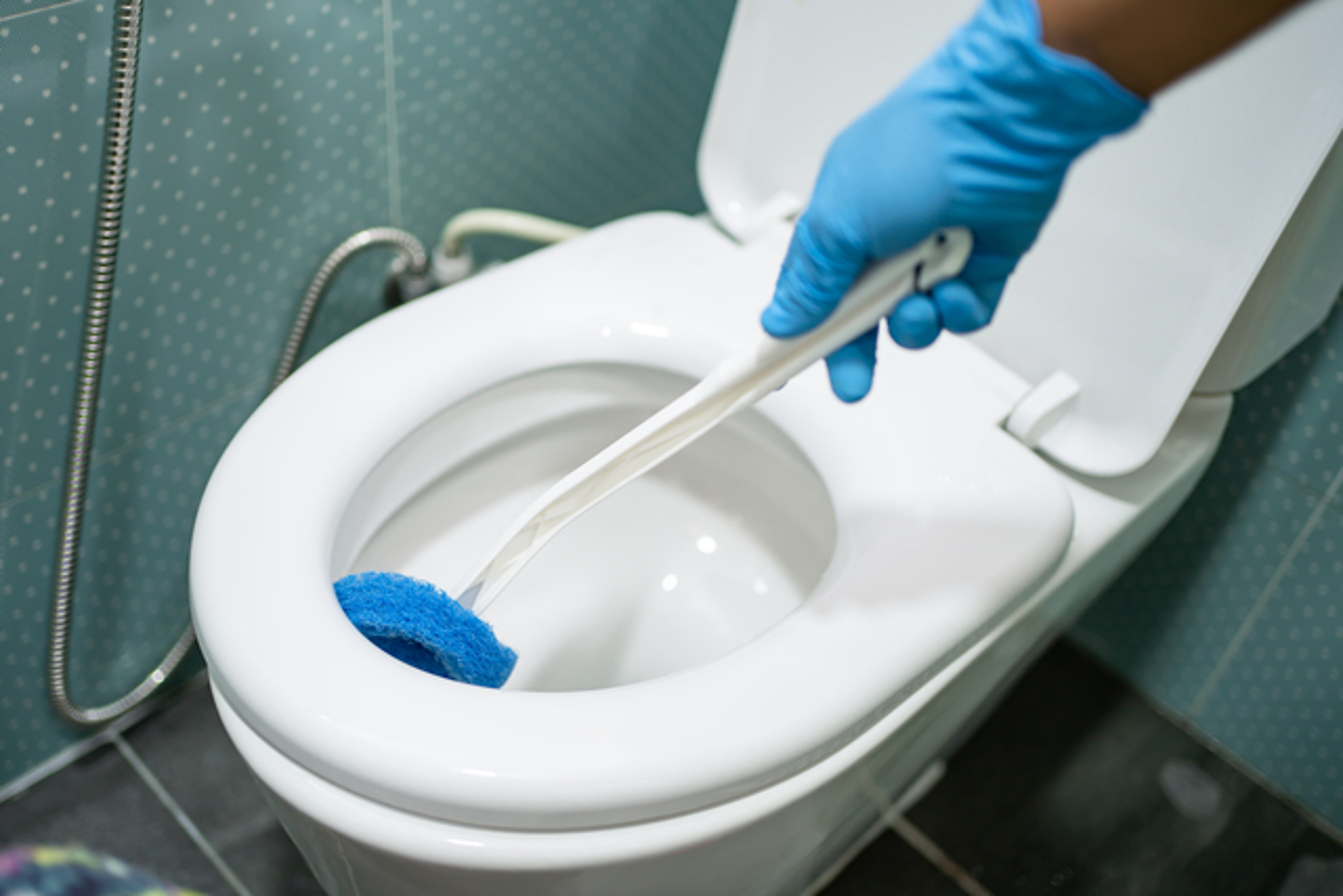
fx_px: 1306
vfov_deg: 37.9
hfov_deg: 54.4
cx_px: 672
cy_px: 448
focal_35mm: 35
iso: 160
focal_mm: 35
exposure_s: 1/60
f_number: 1.8
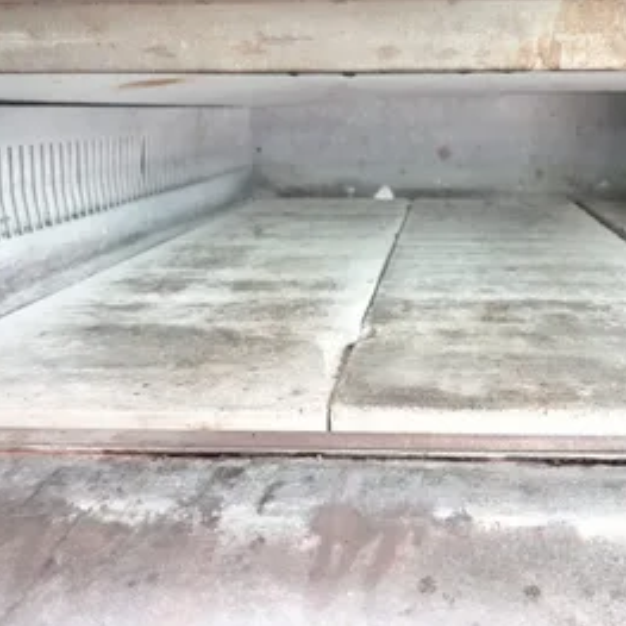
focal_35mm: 31
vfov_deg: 52.5
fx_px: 634
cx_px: 433
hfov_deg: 51.2
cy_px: 311
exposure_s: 1/30
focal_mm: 9
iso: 3200
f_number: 2.8
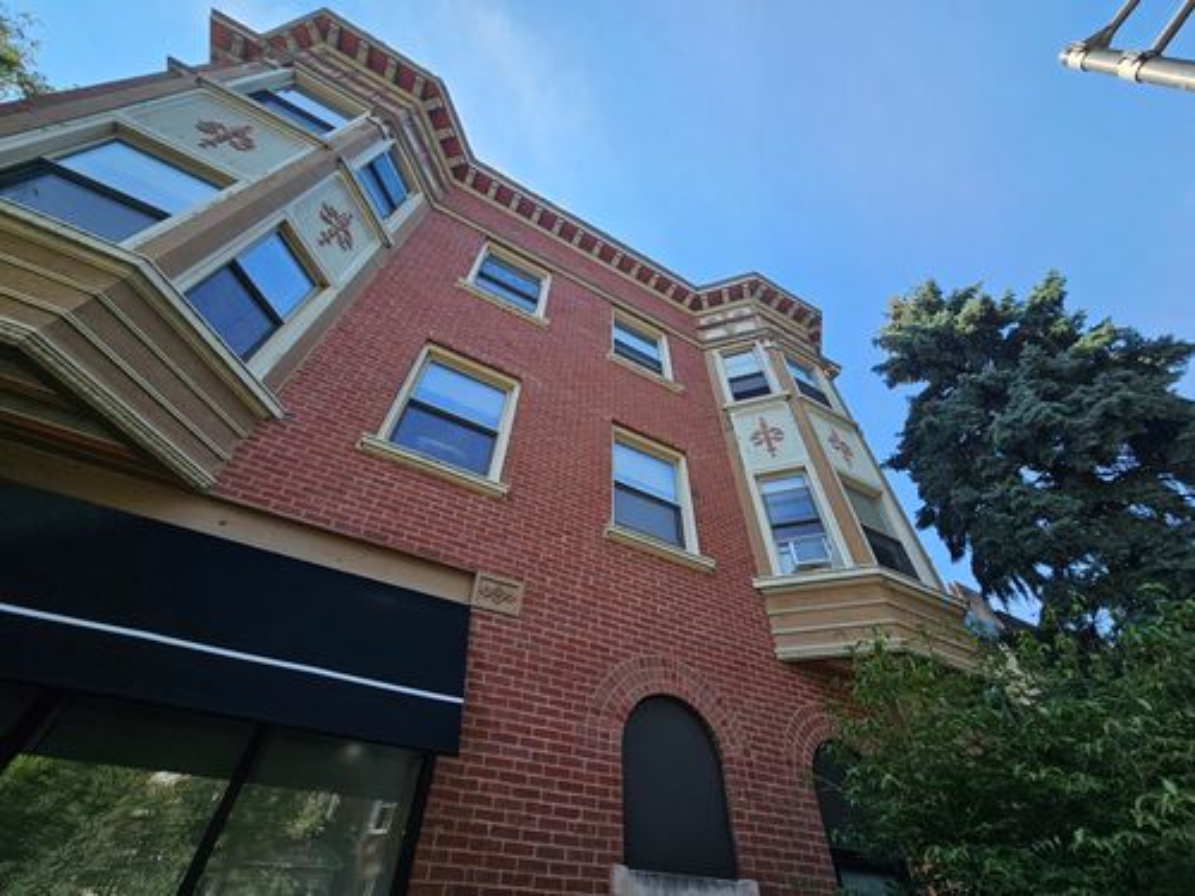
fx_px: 449
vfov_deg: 89.9
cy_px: 448
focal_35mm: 13
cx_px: 598
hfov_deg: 106.2
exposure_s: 1/880
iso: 50
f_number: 2.2
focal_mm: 2.2
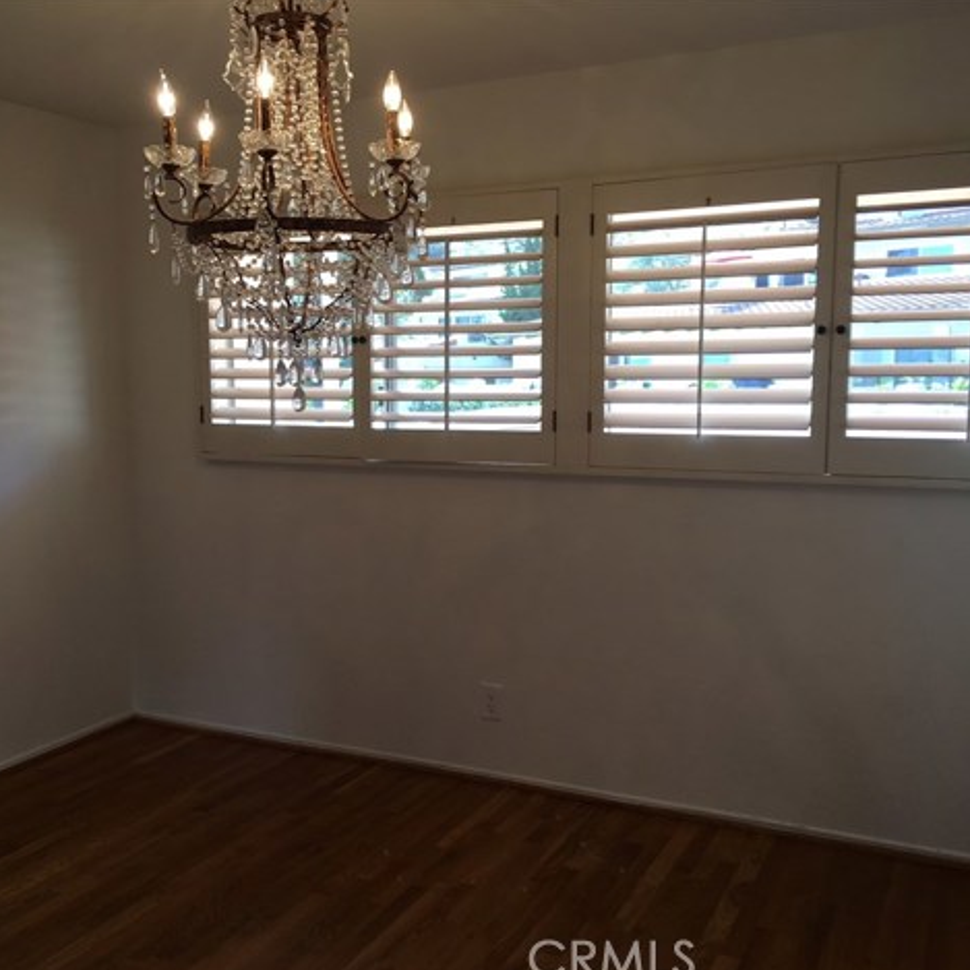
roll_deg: -0.1
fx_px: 1110
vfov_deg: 47.2
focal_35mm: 35
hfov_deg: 47.0
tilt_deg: -7.0
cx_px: 407
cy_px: 492
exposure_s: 1/60
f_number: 2.2
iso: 25
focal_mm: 4.15
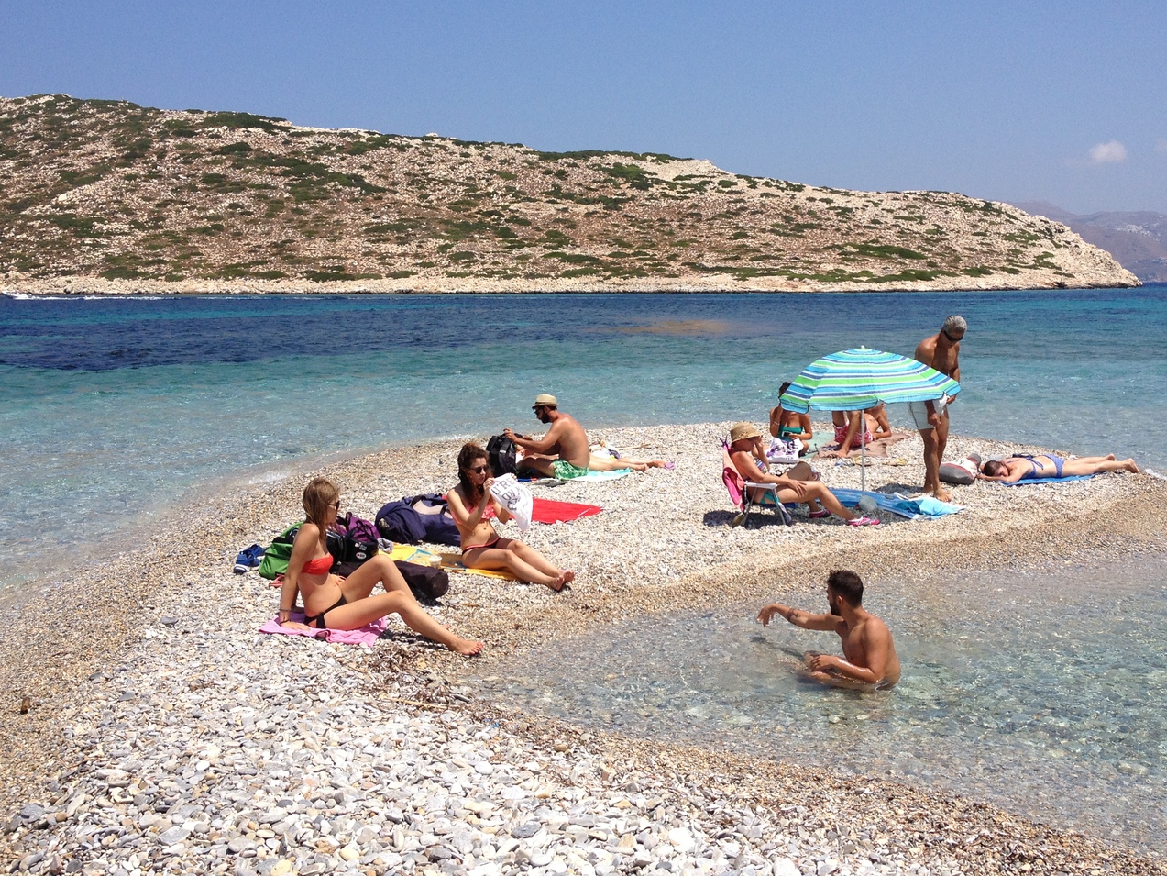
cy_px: 346
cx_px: 626
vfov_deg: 32.8
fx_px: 1484
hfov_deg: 42.9
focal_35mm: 44
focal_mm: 4.28
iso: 50
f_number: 2.4
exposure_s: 1/2762
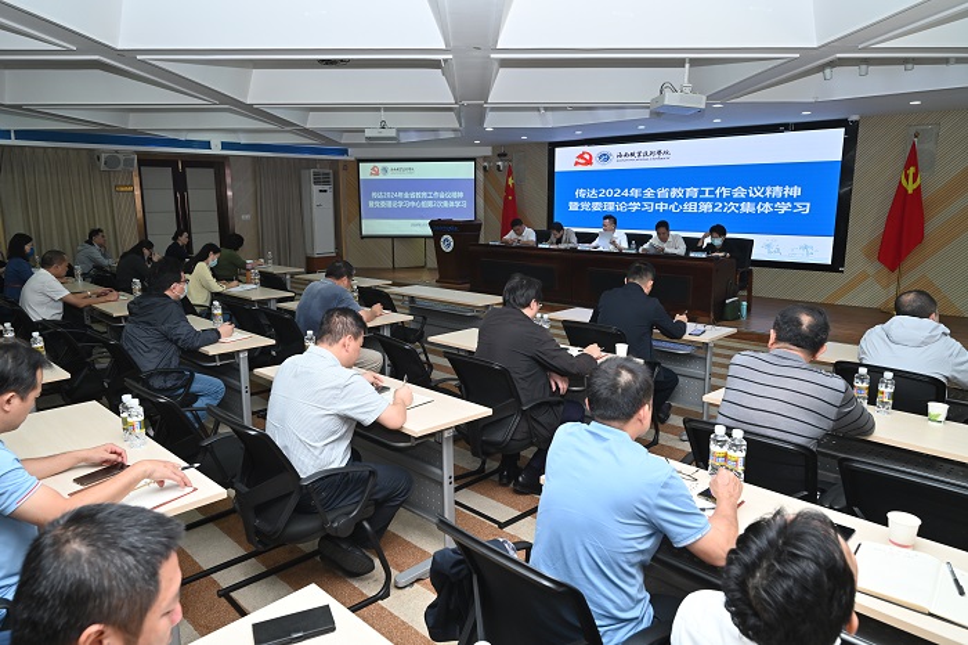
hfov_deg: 73.8
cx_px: 484
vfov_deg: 53.1
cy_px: 322
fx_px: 645
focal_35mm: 24
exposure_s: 1/80
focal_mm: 24
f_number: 8
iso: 640
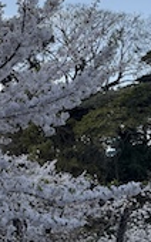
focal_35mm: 96
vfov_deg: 21.6
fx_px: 633
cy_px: 88
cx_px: -222
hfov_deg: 11.2
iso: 100
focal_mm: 6.76
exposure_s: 1/2801
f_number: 1.78
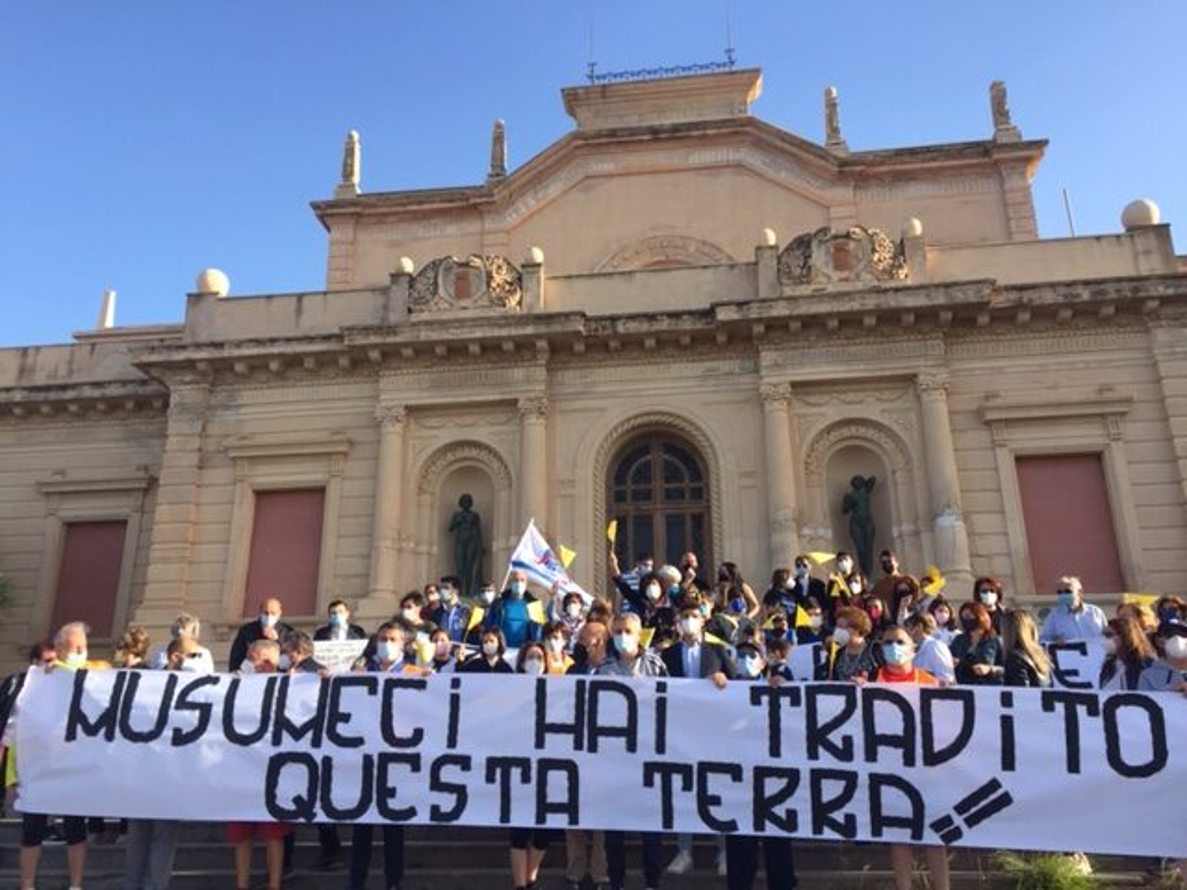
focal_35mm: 29
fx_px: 994
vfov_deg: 48.2
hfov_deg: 61.7
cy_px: 445
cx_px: 594
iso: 32
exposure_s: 1/732
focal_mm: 4.15
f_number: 2.2
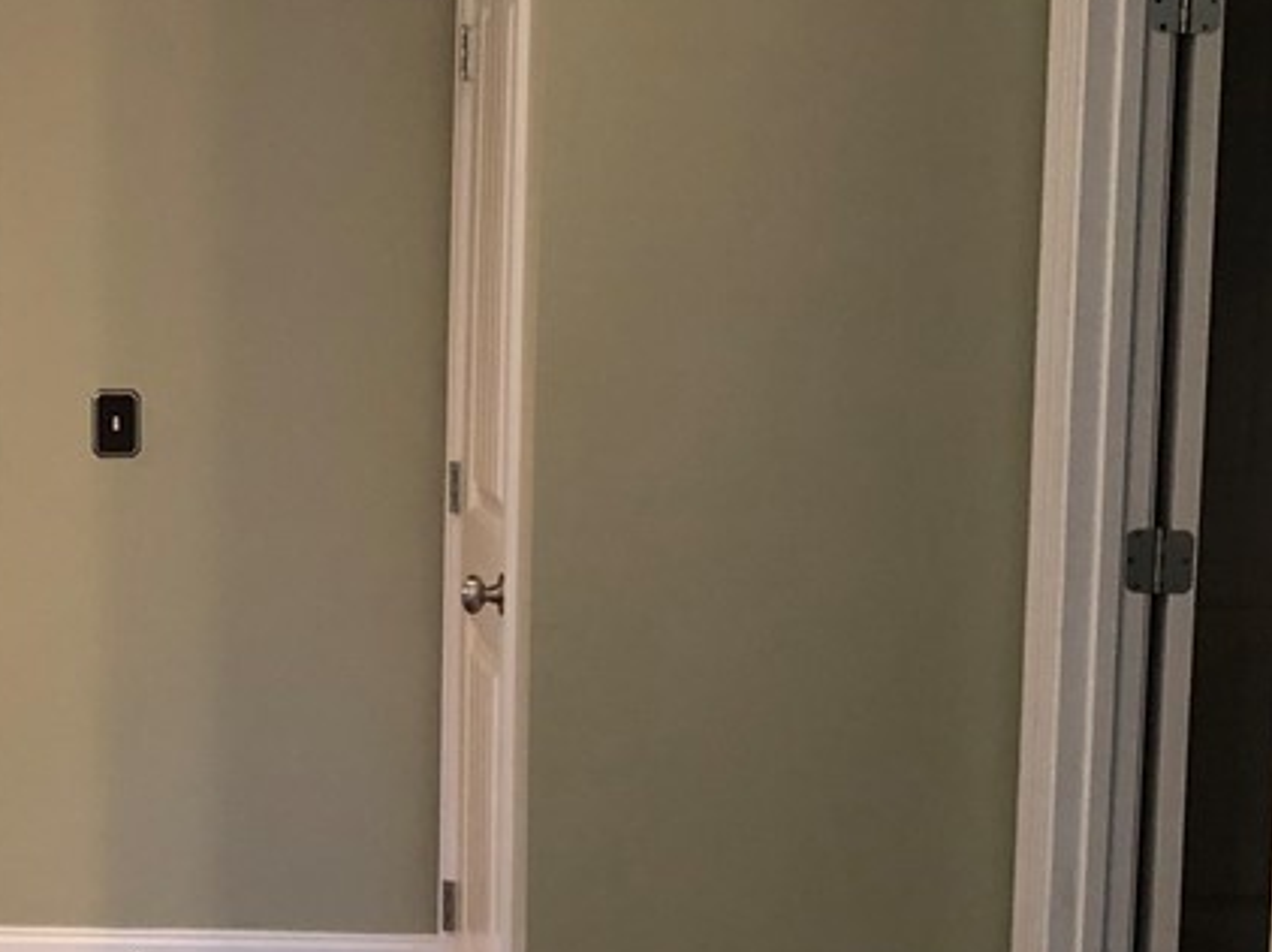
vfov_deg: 21.6
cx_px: 75
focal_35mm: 68
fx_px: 2497
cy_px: 509
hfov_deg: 27.3
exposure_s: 1/12
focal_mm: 3.99
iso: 100
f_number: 1.8
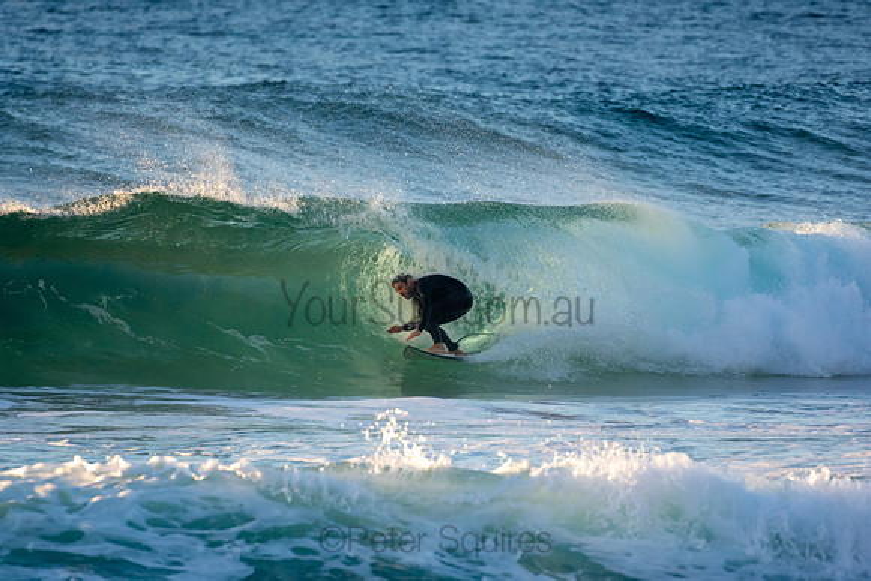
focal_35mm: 750
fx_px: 18149
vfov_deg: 1.8
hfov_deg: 2.7
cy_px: 290
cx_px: 436
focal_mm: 500
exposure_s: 1/1000
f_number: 5.6
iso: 720
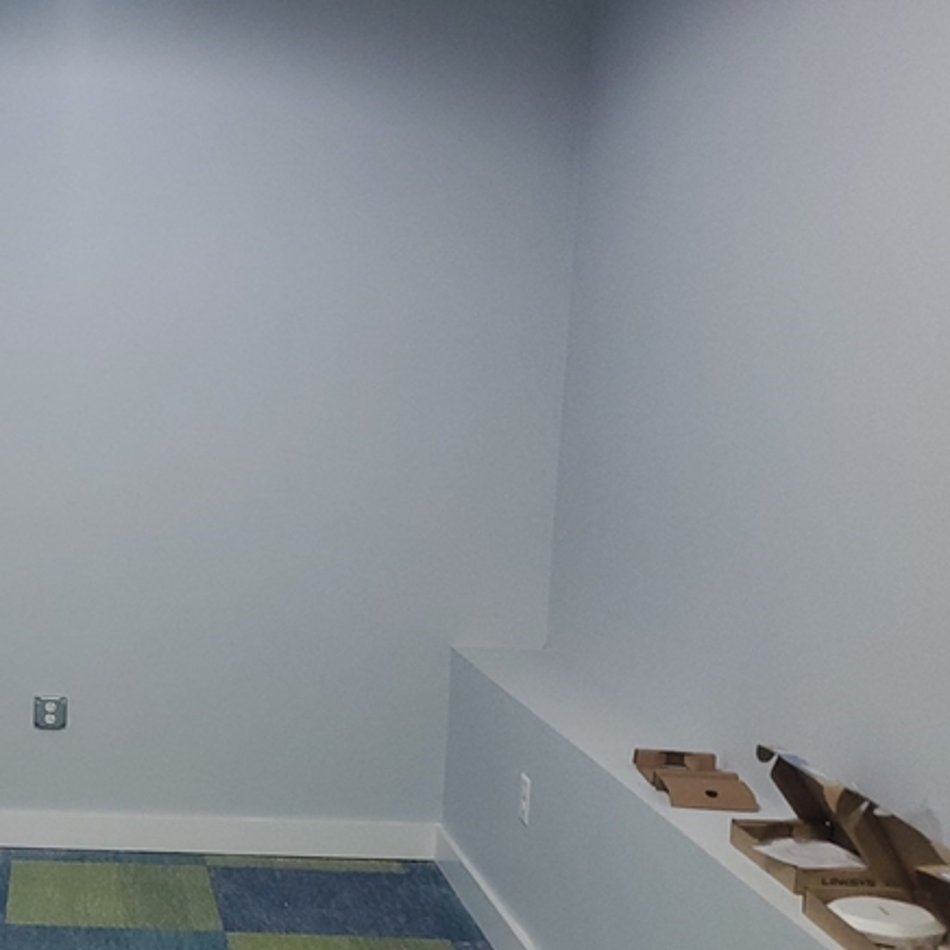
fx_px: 1677
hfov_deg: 29.2
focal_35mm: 54
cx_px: -35
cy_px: 623
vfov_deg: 31.4
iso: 100
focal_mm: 4.3
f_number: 1.5
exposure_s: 1/30
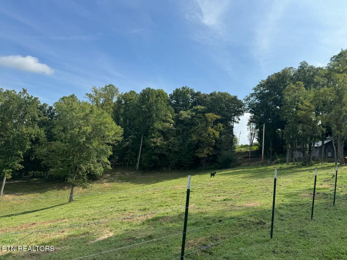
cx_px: 174
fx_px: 241
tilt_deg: +6.0
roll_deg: -7.8
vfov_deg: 56.8
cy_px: 130
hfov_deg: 71.6
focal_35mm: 24
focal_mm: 6.76
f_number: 1.78
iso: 80
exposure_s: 1/4049
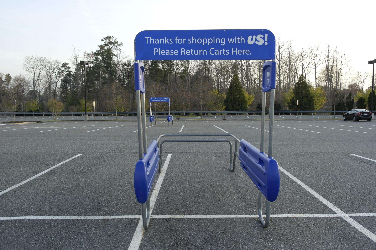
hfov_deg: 61.9
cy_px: 125
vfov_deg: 43.6
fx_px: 313
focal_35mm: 30
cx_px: 188
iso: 100
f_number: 4
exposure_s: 1/125
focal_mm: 20
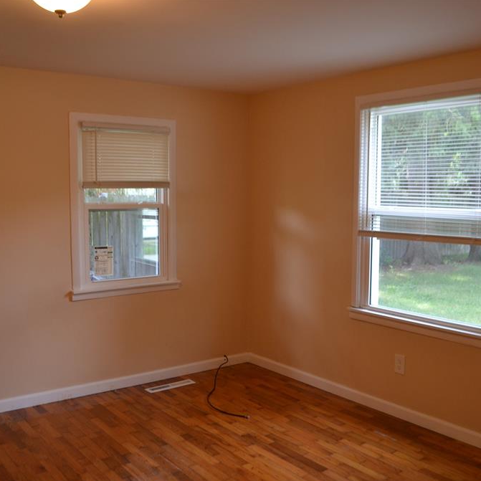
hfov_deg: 47.2
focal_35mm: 35
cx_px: 234
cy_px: 242
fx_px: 550
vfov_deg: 47.2
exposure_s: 1/60
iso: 400
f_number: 3.5
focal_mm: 18
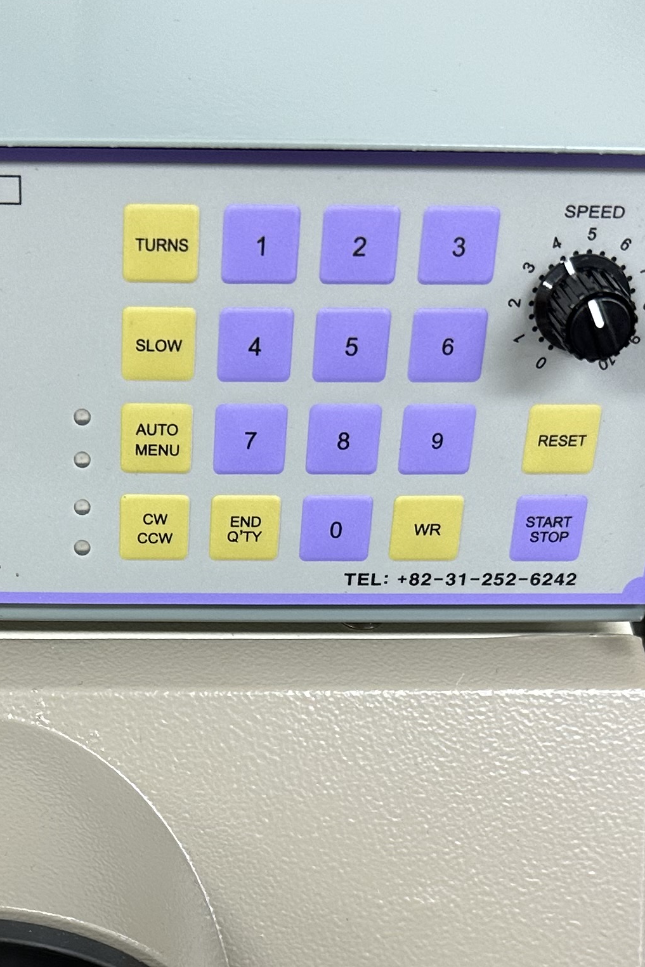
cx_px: 120
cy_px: 861
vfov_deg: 29.3
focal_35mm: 66
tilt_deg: -49.0
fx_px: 1773
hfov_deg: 20.4
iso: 125
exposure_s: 1/60
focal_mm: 6.86
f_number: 1.78
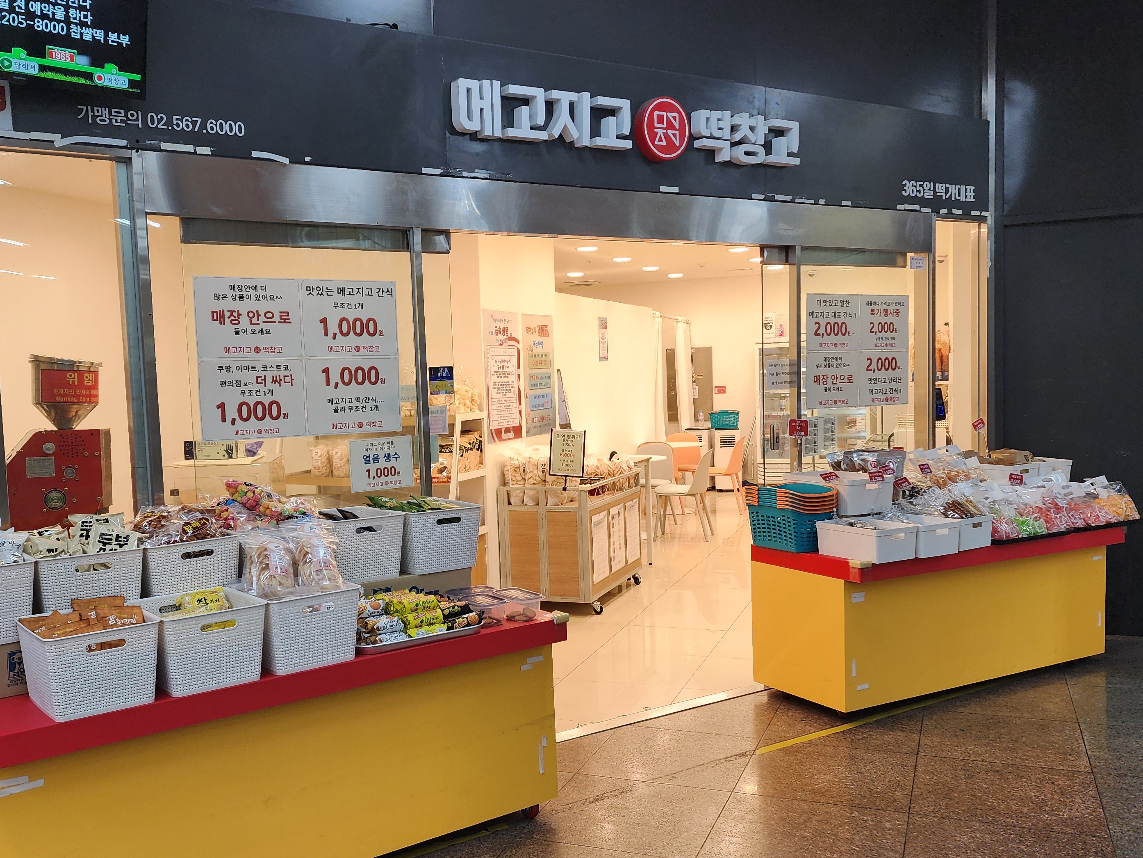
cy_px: 466
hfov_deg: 55.3
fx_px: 1090
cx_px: 532
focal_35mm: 33
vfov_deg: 42.9
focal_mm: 6.4
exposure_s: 1/120
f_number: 1.8
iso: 80
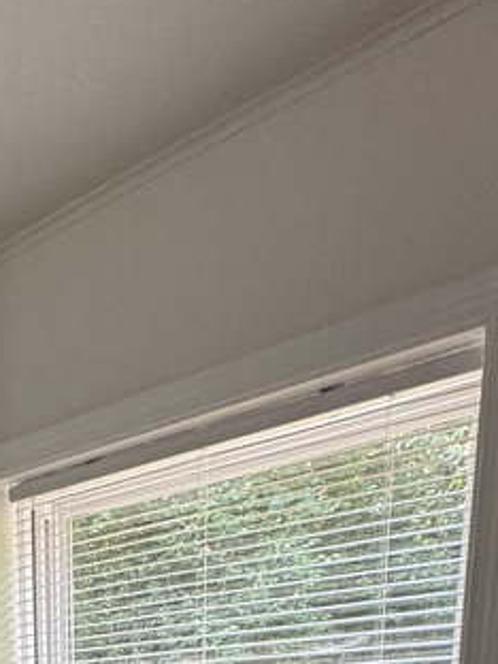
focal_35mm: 46
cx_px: -13
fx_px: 882
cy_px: 943
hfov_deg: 29.2
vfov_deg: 29.4
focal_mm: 2.22
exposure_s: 1/120
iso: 64
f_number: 2.2
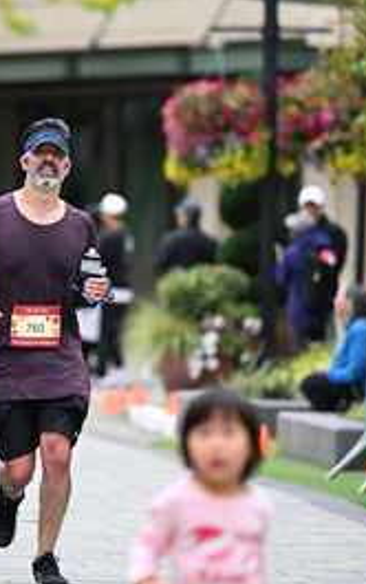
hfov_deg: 3.1
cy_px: 245
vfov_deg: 5.0
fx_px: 6740
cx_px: 28
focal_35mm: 423
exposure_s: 1/2000
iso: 640
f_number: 2.8
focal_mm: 200
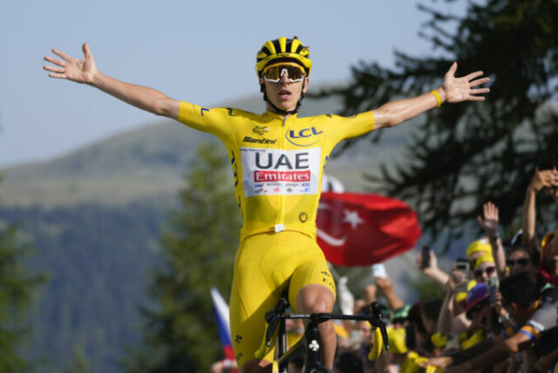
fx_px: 3736
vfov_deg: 5.7
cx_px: 279
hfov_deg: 8.5
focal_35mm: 241
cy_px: 186
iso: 400
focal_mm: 241
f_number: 5.6
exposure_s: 1/2500
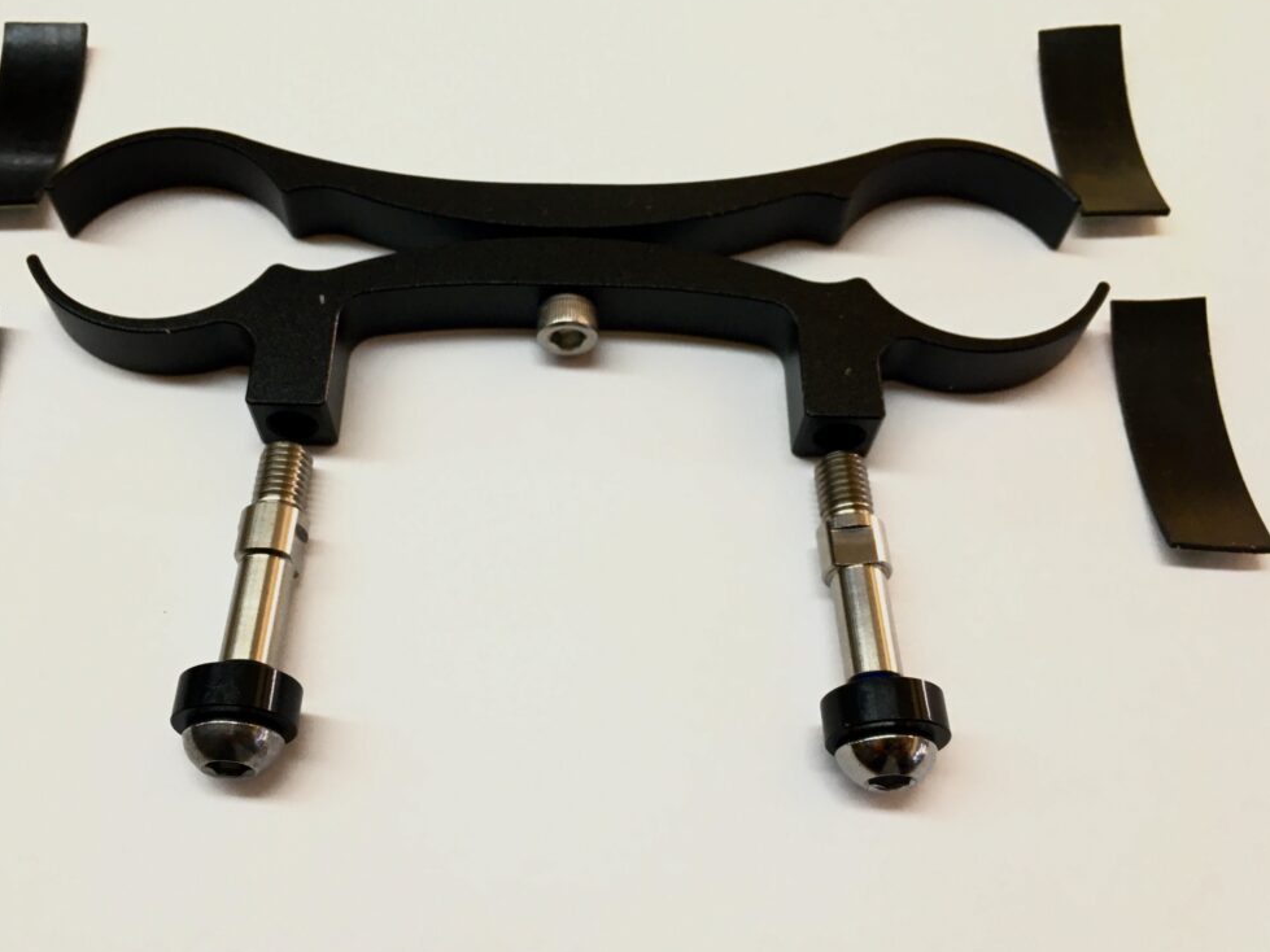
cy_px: 466
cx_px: 573
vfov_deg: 44.1
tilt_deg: -58.6
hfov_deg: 56.7
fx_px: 1174
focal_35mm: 32
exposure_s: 1/33
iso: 40
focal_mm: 4.15
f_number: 2.2
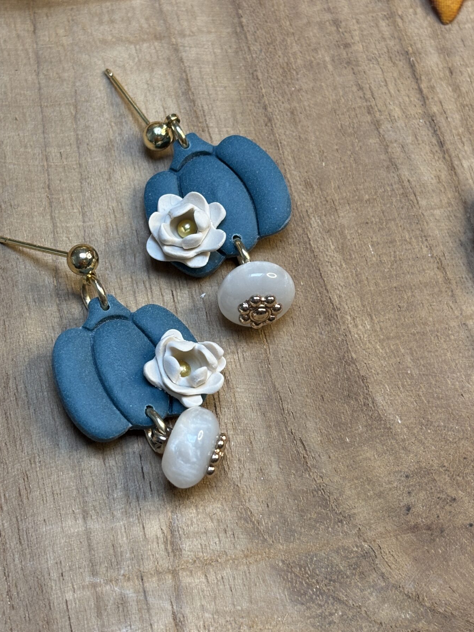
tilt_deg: -68.8
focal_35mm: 74
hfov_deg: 19.9
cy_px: 280
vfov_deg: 26.3
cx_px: 239
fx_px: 1351
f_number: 1.6
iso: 64
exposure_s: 1/60
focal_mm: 5.96
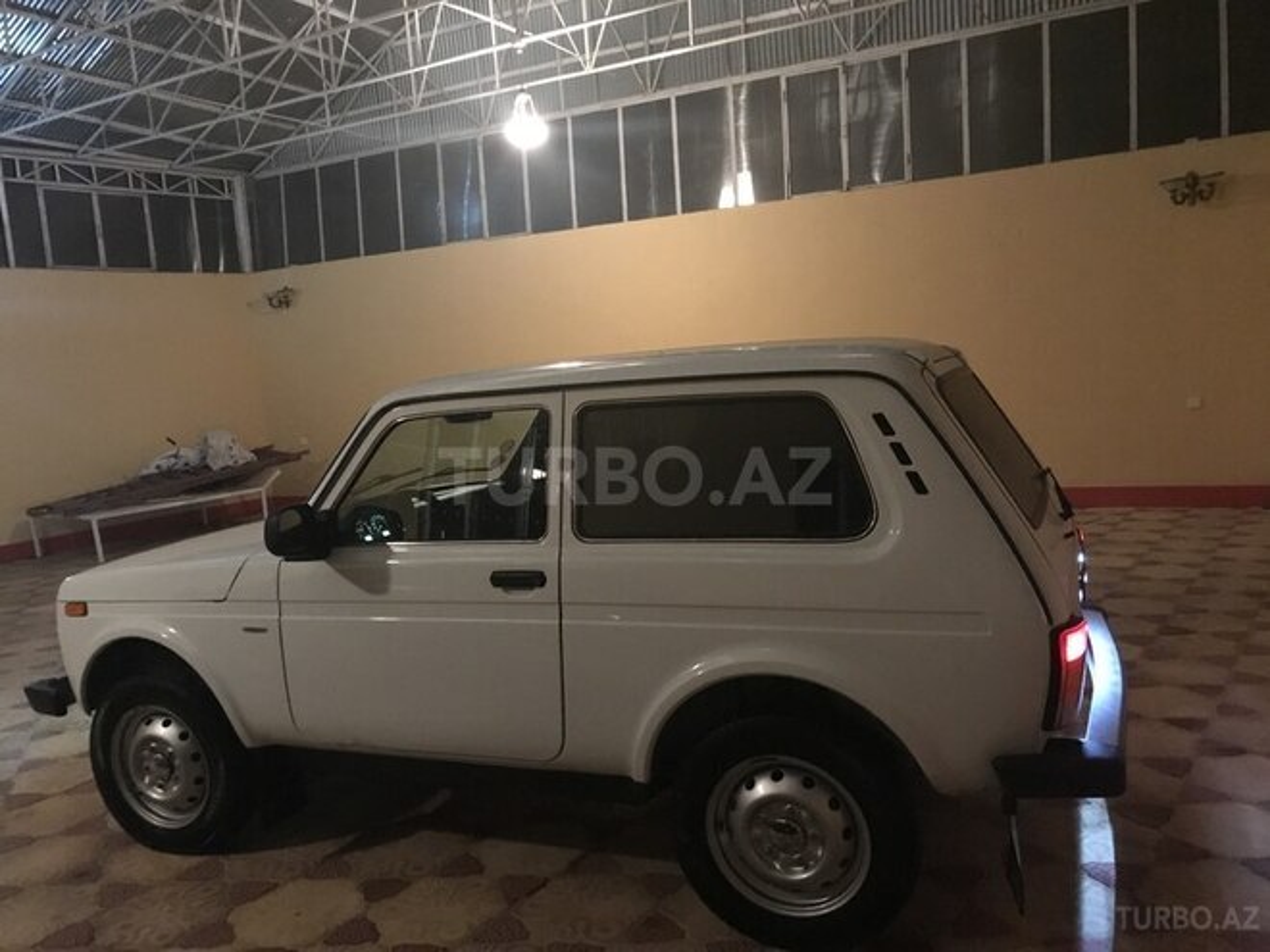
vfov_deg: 49.7
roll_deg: +3.8
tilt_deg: -6.6
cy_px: 476
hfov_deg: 63.4
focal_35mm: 28
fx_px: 1027
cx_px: 635
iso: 125
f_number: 1.8
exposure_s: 1/4
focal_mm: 3.99
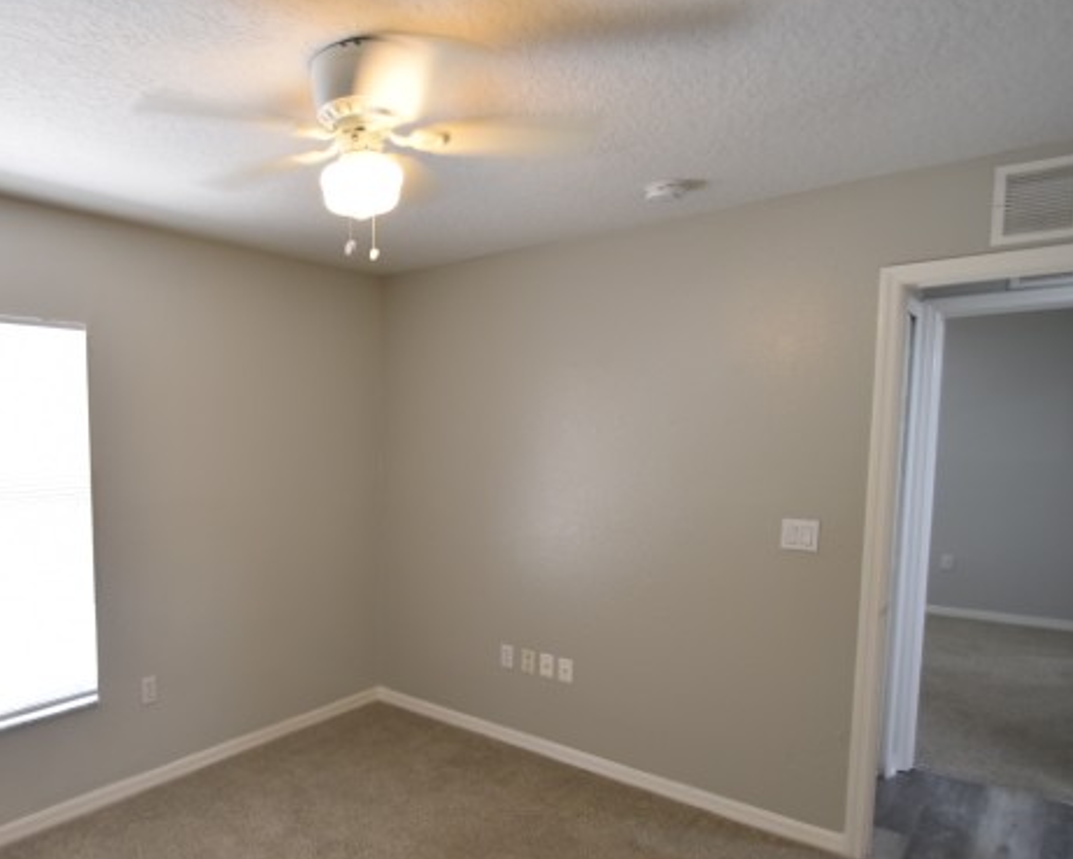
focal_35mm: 22
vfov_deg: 62.9
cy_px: 489
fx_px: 699
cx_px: 317
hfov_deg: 71.6
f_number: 4
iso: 450
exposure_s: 1/60
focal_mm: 10
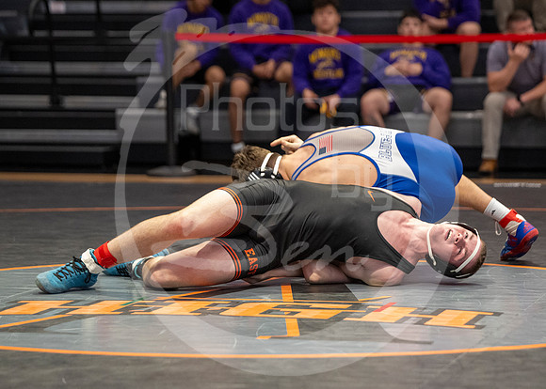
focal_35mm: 148
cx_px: 313
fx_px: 2297
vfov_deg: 9.7
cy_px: 238
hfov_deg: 13.6
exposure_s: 1/1000
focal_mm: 100
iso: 3200
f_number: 2.8
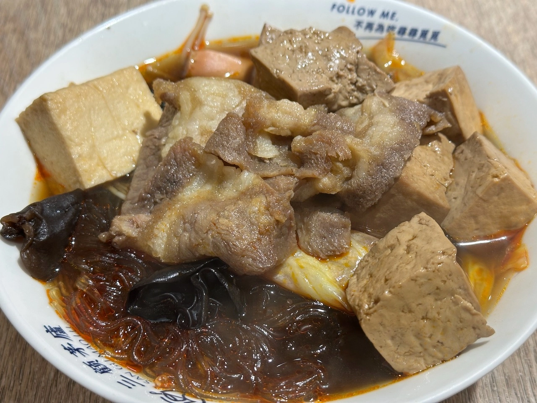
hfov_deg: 39.7
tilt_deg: -48.3
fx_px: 745
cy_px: 202
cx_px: 268
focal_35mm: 48
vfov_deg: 30.3
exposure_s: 1/60
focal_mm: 6.9
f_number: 1.8
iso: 64
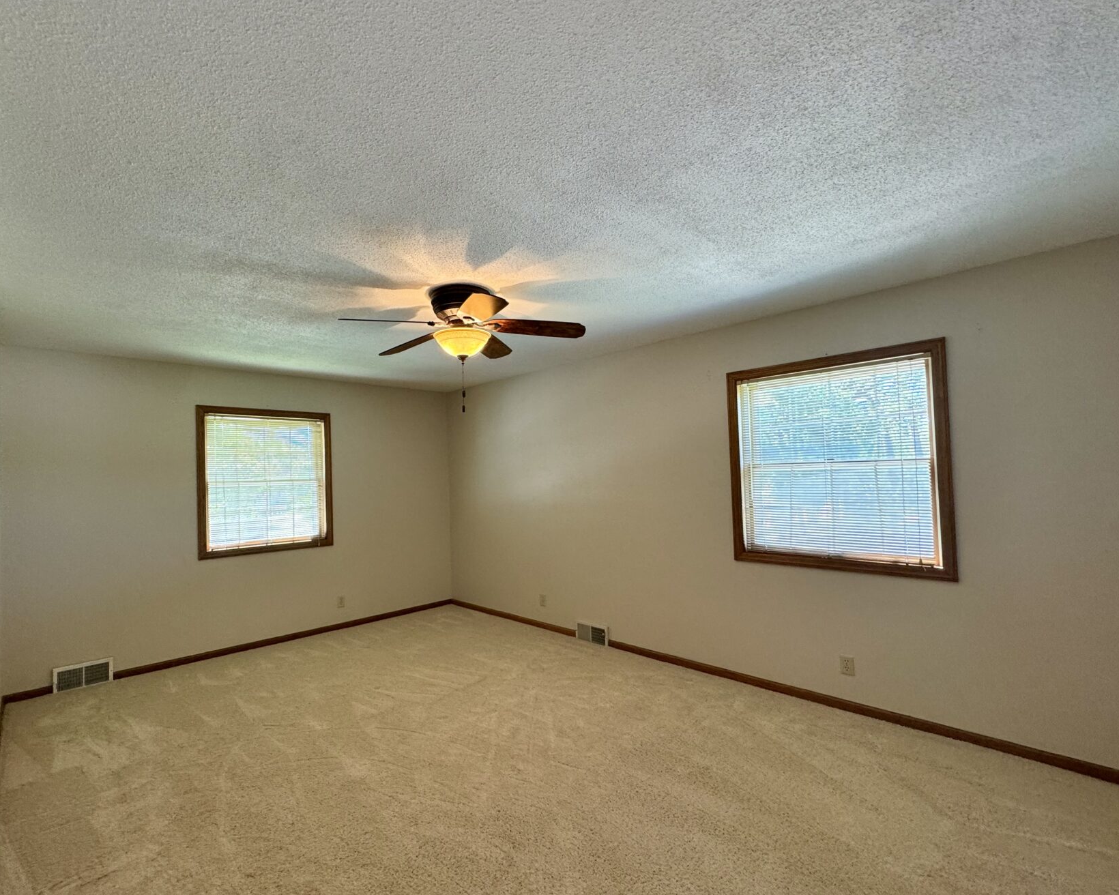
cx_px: 500
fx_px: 530
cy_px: 463
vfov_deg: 80.3
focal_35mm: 16
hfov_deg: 92.8
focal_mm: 2.22
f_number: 2.2
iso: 200
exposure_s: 1/60
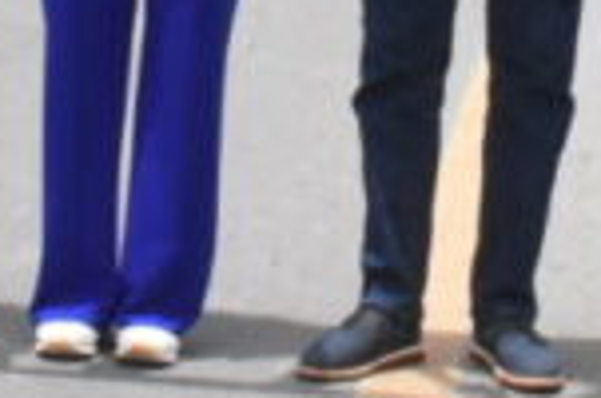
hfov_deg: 9.6
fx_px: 3565
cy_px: -306
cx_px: 450
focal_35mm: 214
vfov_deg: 6.3
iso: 1600
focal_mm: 28
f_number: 25
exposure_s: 1/250
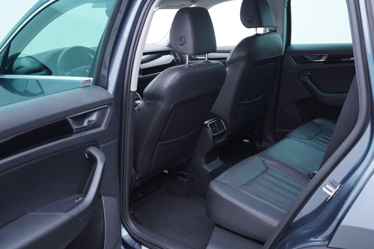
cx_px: 187
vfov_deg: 36.9
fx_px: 374
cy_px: 124
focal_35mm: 36
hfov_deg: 53.1
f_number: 2.8
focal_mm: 24
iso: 200
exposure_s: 1/40
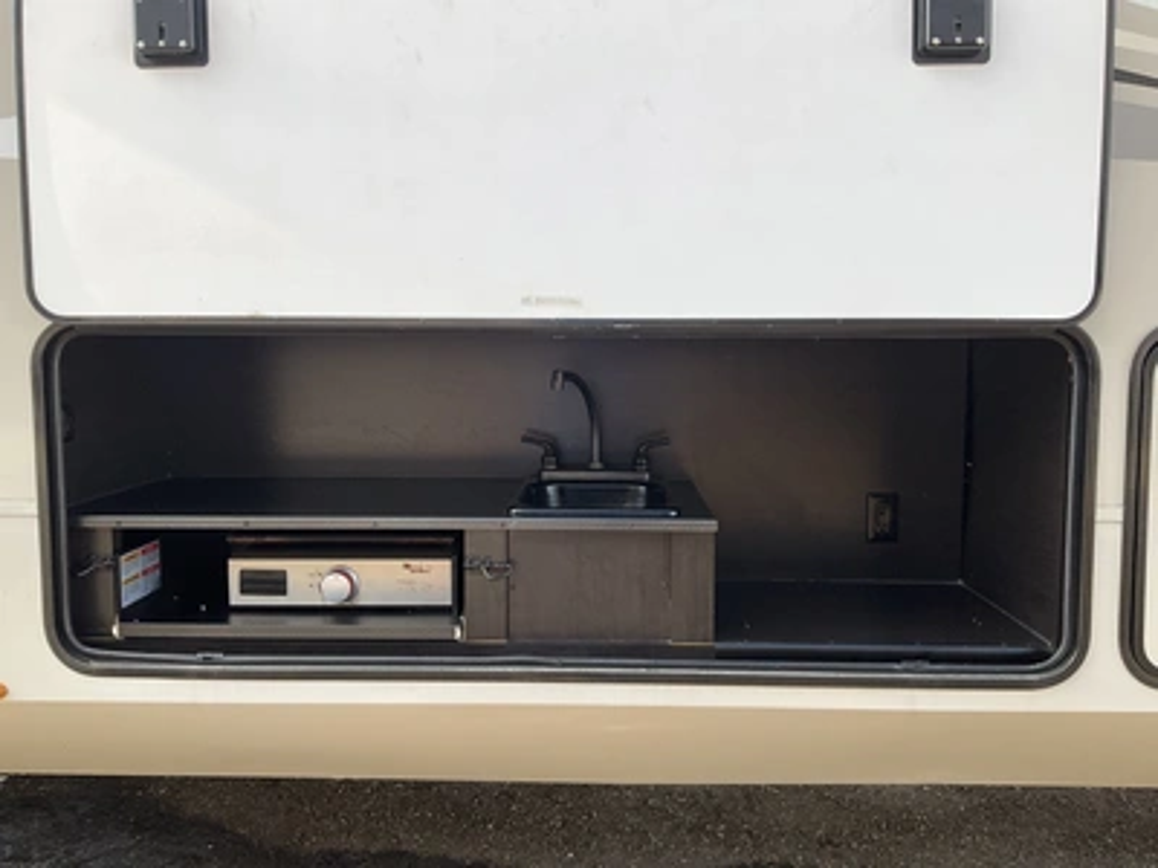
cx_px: 579
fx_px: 970
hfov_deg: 61.7
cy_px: 434
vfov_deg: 48.2
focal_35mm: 29
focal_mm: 3
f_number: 1.8
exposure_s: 1/412
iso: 25
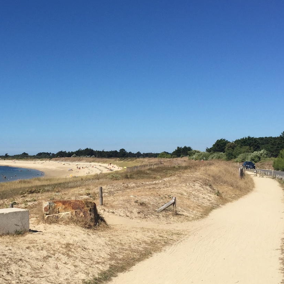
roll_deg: -0.3
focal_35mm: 50
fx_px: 464
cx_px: 98
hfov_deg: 33.8
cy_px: 150
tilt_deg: +1.8
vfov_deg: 34.0
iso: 32
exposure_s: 1/3300
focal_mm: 4.15
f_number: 2.2
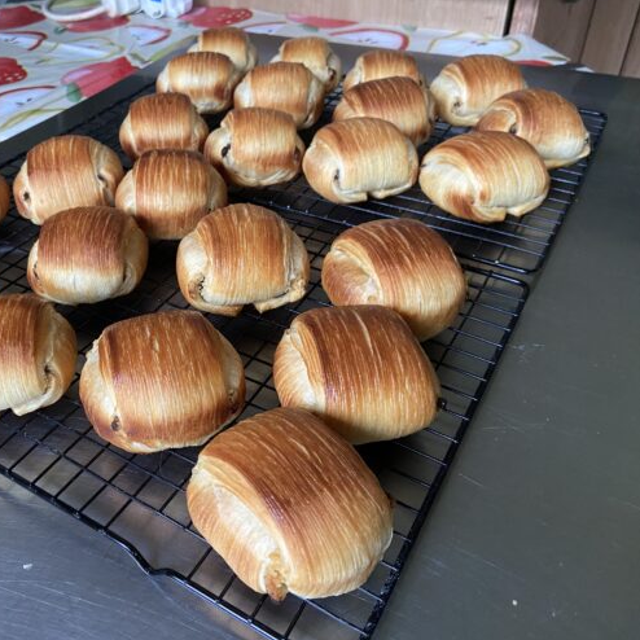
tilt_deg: -38.1
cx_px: 211
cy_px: 323
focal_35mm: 31
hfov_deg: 51.5
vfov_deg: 52.5
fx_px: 648
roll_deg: +3.6
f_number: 1.8
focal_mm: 4.25
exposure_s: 1/60
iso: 400
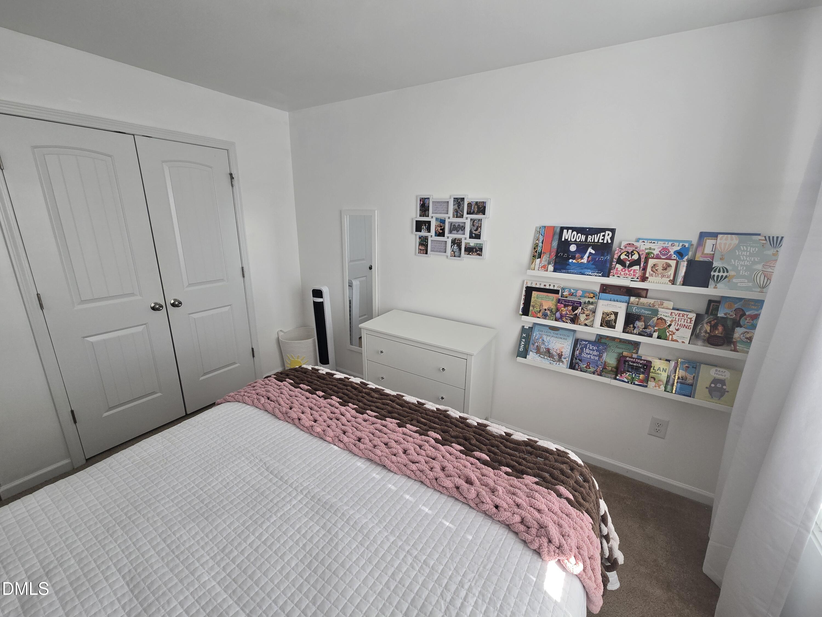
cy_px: 308
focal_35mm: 13
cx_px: 411
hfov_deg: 106.2
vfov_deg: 89.9
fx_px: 309
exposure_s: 1/120
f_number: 2.2
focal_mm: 2.2
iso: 50
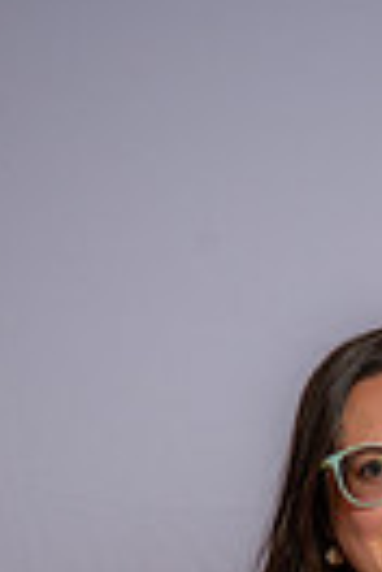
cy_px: 841
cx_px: 632
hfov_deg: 6.1
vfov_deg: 9.1
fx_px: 3533
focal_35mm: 222
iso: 250
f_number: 6.3
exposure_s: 1/160
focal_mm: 65
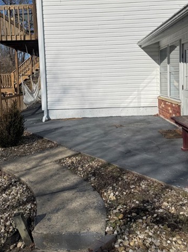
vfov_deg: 47.5
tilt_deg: -2.8
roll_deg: +2.3
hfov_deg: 36.8
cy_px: 95
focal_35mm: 39
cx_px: 91
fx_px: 283
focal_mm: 6.76
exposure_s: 1/12346
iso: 80
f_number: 1.78
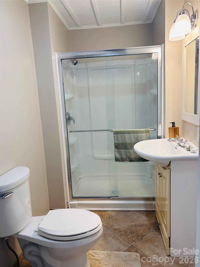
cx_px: 100
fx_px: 200
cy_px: 134
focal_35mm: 26
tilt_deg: -9.9
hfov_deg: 53.1
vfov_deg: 67.3
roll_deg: +2.4
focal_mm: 5.96
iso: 100
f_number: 1.6
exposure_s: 1/120
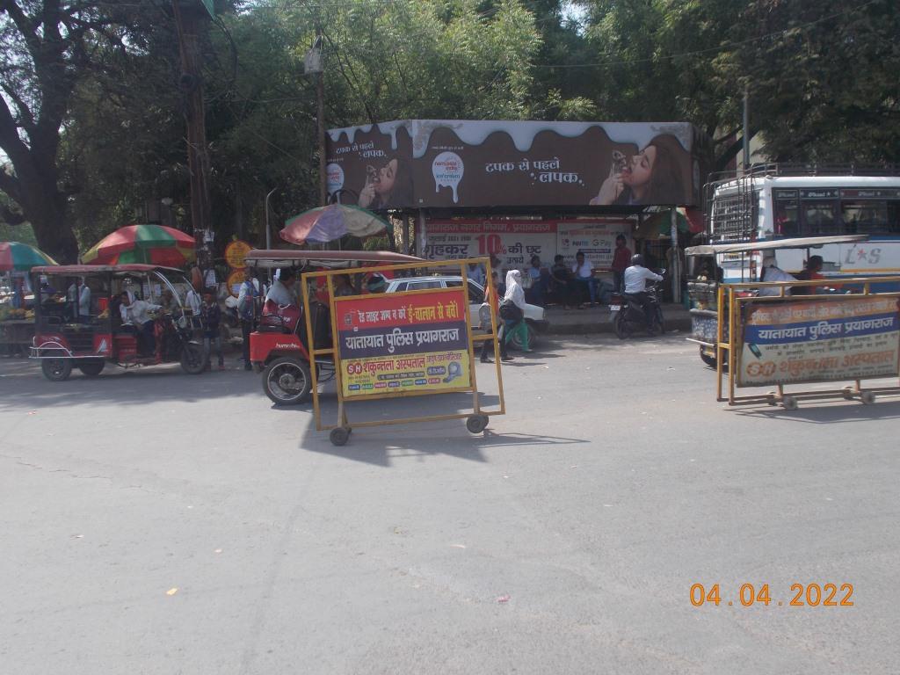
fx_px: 884
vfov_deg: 41.8
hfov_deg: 54.0
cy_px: 338
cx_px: 450
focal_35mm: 34
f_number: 3.6
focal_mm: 6
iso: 80
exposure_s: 1/500
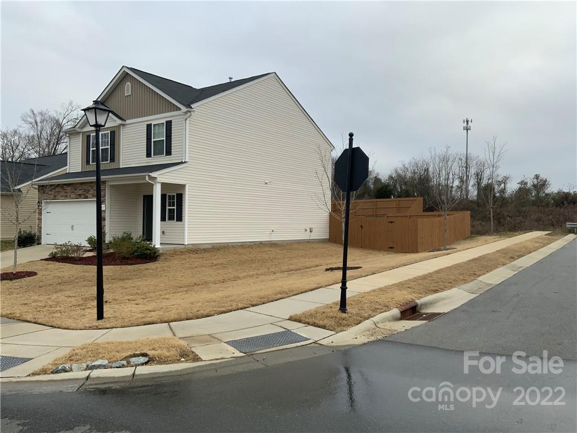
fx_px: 483
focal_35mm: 29
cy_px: 216
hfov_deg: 61.7
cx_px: 288
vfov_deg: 48.2
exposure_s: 1/842
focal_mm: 3
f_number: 1.8
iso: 16
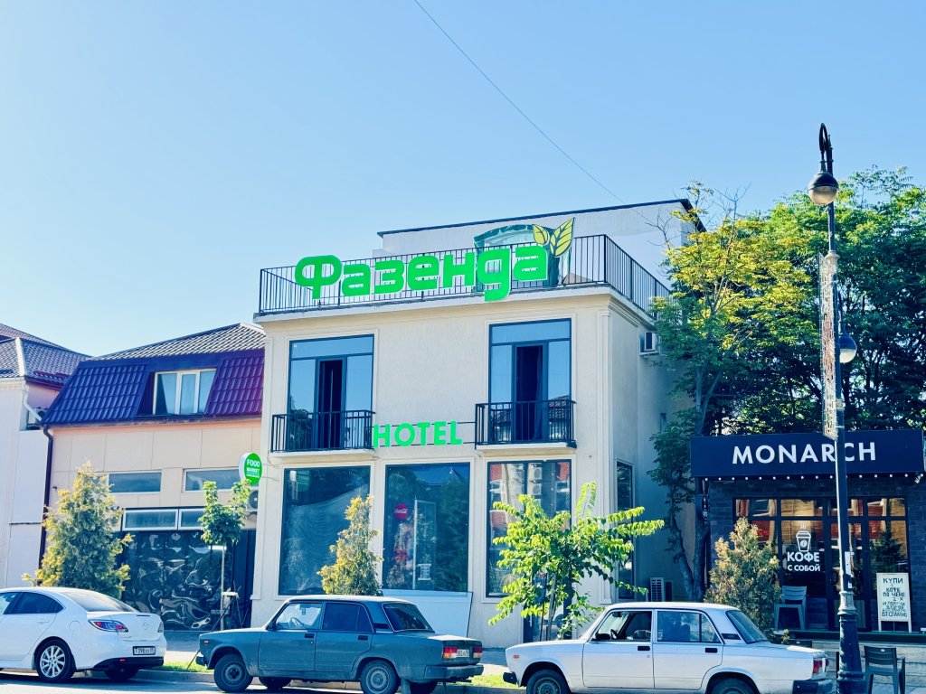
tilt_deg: +11.0
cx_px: 463
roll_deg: -0.7
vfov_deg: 30.3
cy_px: 347
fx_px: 1284
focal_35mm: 48
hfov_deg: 39.7
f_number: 1.78
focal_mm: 6.76
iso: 64
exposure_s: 1/1458
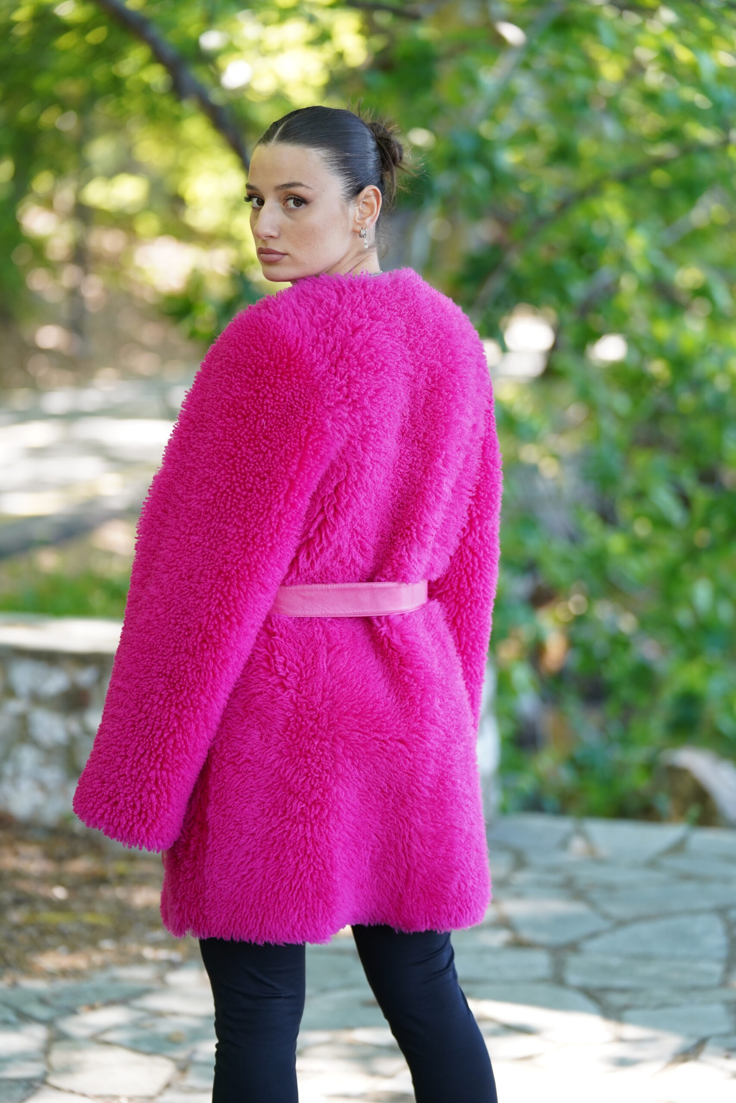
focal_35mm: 96
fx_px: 2943
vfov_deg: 21.2
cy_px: 552
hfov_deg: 14.3
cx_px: 368
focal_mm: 96
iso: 640
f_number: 2.8
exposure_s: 1/320
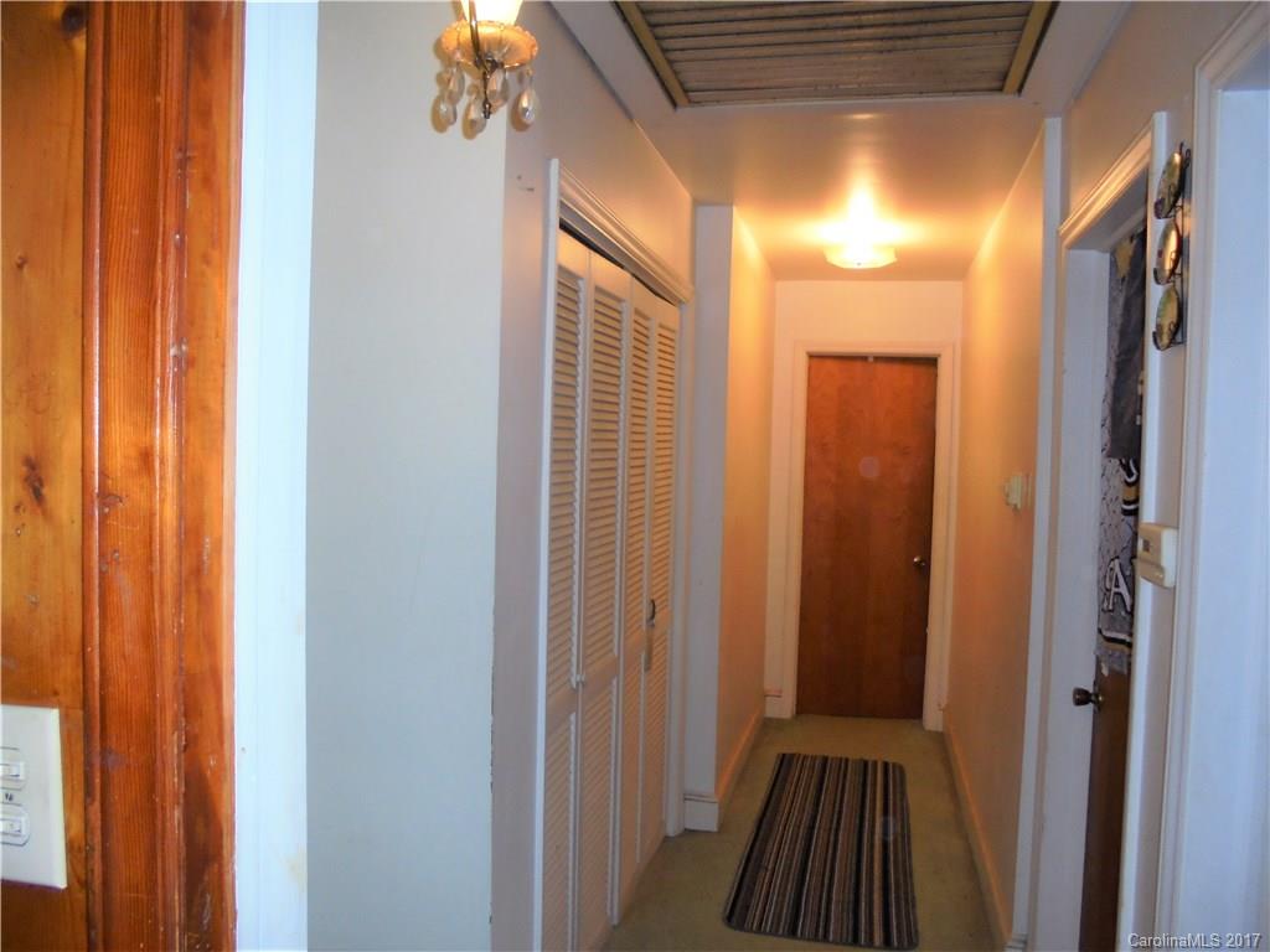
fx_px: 954
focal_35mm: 26
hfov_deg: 67.3
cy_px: 476
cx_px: 635
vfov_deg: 53.1
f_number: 3.5
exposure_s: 1/30
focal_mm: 4.6
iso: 200
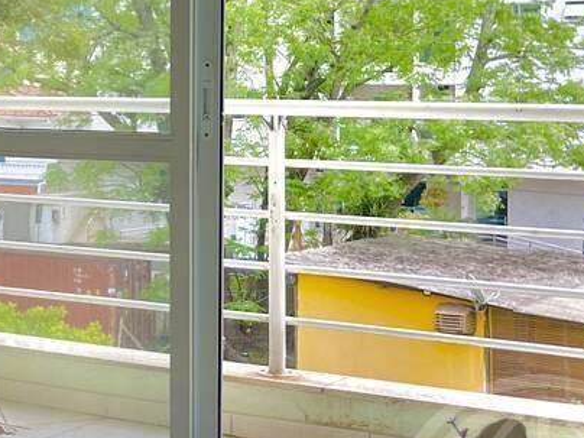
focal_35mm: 89
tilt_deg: -2.5
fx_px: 1502
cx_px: -227
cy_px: 97
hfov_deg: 19.8
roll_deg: -0.2
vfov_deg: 16.5
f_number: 1.6
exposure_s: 1/482
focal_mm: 5.1
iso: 32
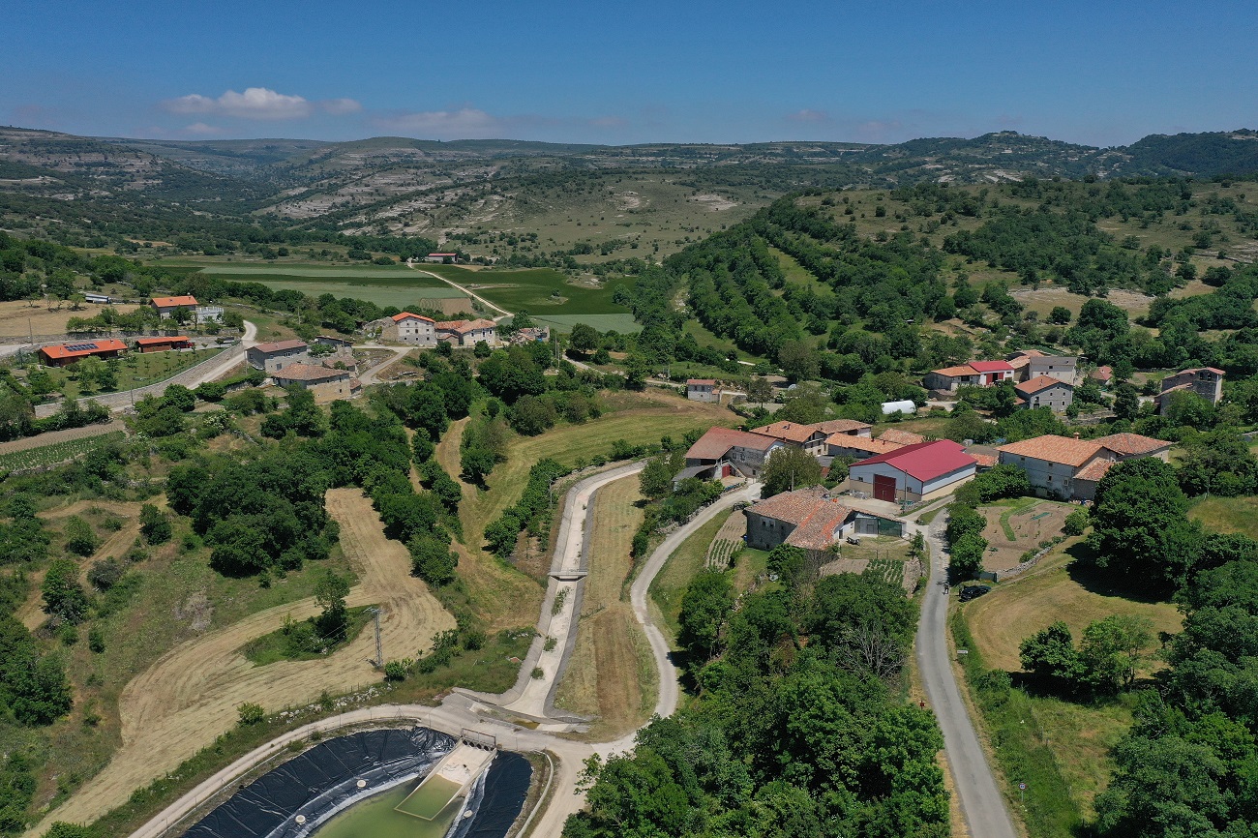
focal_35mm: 28
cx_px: 629
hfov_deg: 65.5
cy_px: 419
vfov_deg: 46.4
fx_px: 978
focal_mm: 10.26
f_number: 6.3
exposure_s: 1/800
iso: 100
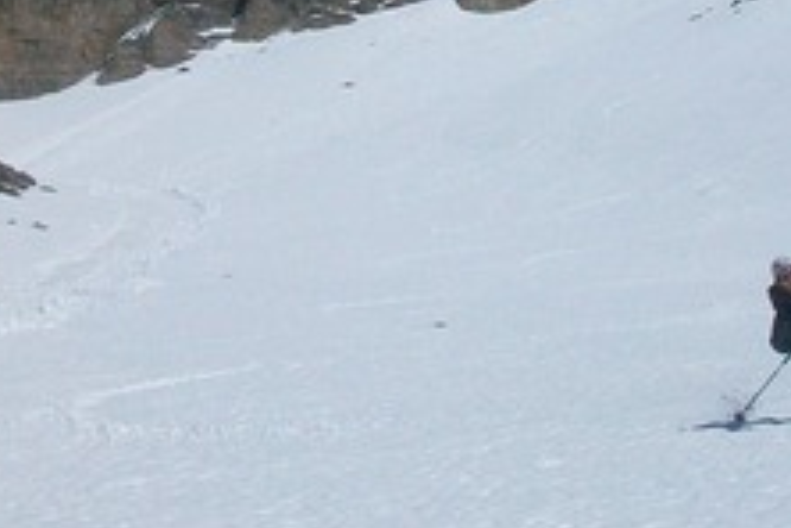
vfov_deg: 11.1
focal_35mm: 120
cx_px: 574
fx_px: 2636
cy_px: -164
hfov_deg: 17.0
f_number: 5.5
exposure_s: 1/1280
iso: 64
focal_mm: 5.7
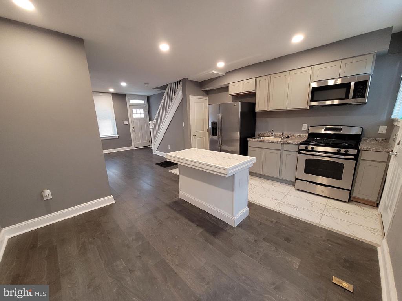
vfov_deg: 89.9
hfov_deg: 106.2
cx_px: 201
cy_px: 150
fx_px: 151
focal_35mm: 13
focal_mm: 1.74
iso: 250
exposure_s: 1/60
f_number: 2.2
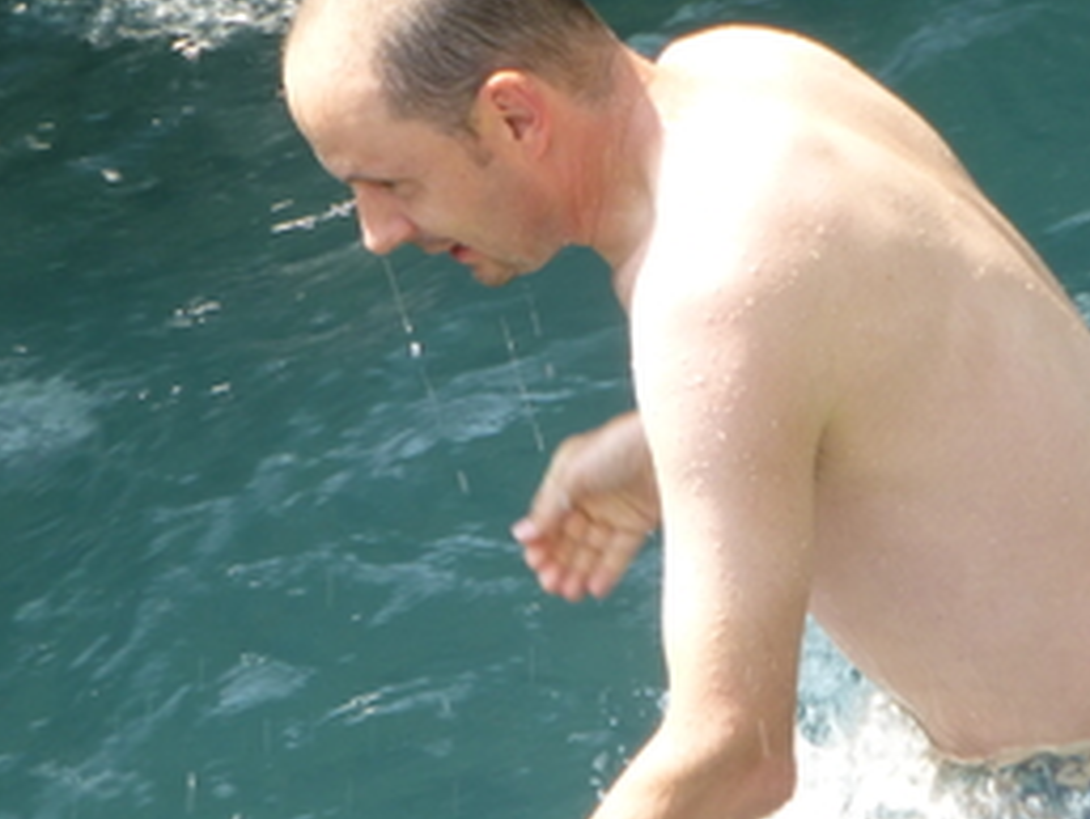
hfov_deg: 6.5
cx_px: 628
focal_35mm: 305
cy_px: 456
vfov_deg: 4.9
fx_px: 9608
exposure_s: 1/125
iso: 100
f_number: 5.4
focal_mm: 25.9
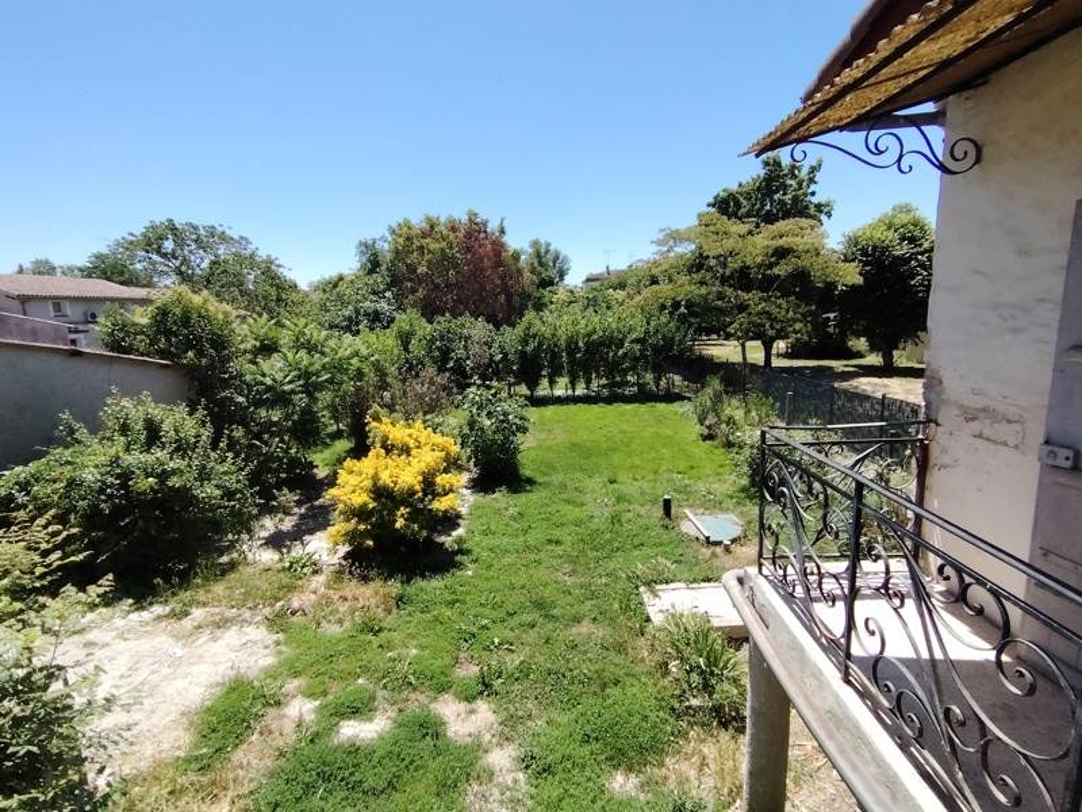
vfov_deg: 74.7
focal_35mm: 17
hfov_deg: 91.0
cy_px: 406
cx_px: 541
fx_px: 531
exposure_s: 1/787
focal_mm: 1.43
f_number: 2.2
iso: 100
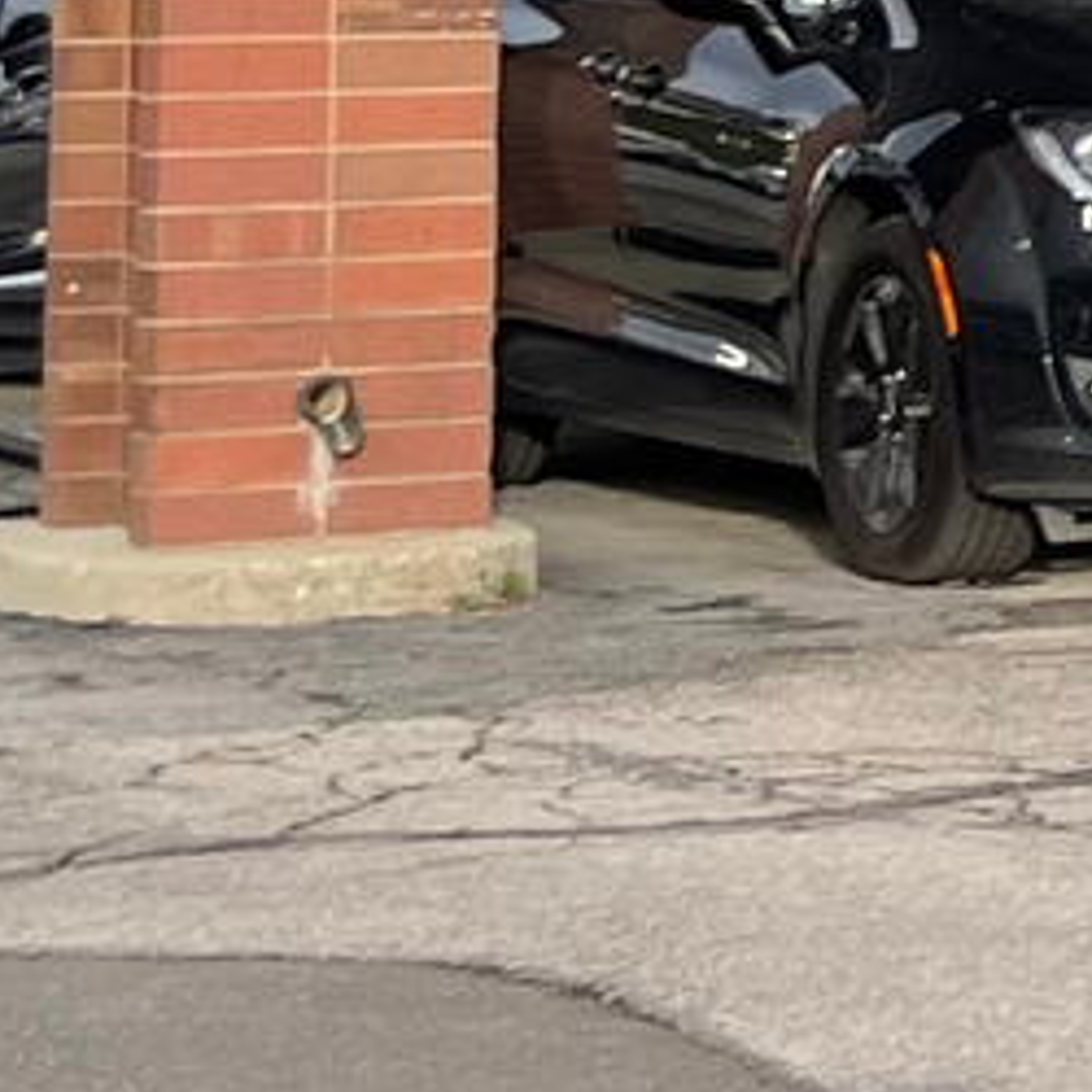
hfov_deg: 8.0
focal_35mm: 188
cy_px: -507
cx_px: 3232
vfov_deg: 9.1
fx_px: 6710
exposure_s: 1/745
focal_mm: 5.1
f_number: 1.6
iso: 32
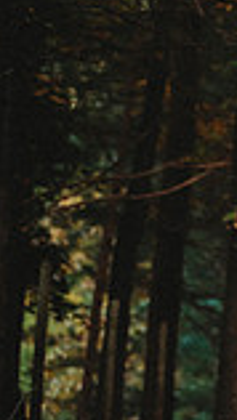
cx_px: 722
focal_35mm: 381
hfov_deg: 3.1
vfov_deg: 5.7
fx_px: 4252
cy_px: 97
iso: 400
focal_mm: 98
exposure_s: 1/320
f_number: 2.8
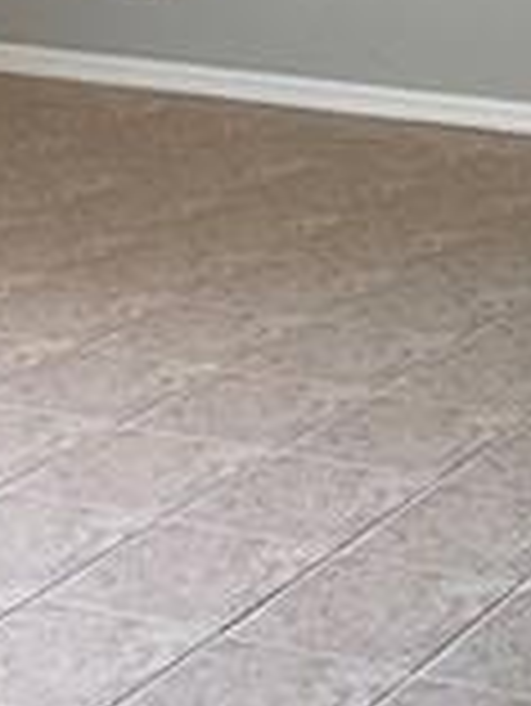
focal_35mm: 127
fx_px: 2594
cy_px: 76
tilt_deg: -15.8
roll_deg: -0.6
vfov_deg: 15.3
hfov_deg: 11.2
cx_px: 801
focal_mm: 4.25
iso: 100
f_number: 1.8
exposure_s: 1/60
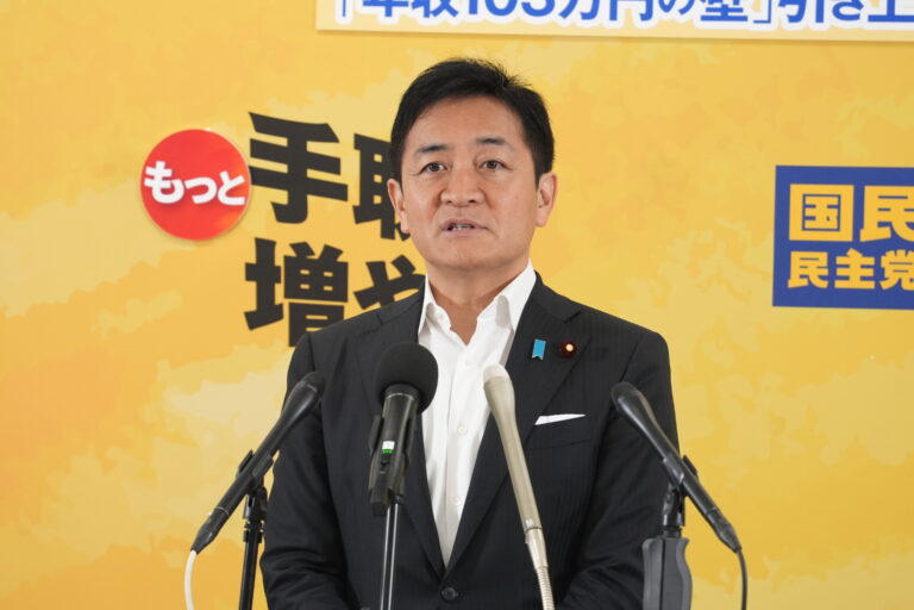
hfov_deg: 6.9
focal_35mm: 300
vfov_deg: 4.6
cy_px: 305
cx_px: 457
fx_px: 7616
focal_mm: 200
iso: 1600
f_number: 5.6
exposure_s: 1/125
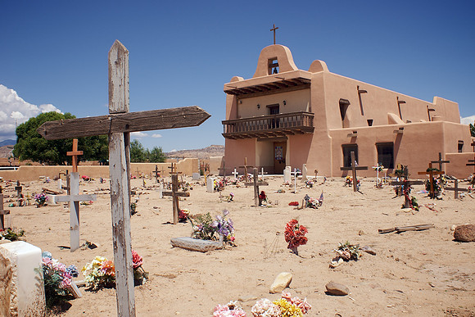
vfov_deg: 43.6
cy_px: 158
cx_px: 238
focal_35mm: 30
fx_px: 396
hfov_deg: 61.9
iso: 100
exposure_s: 1/100
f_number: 16
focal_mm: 20
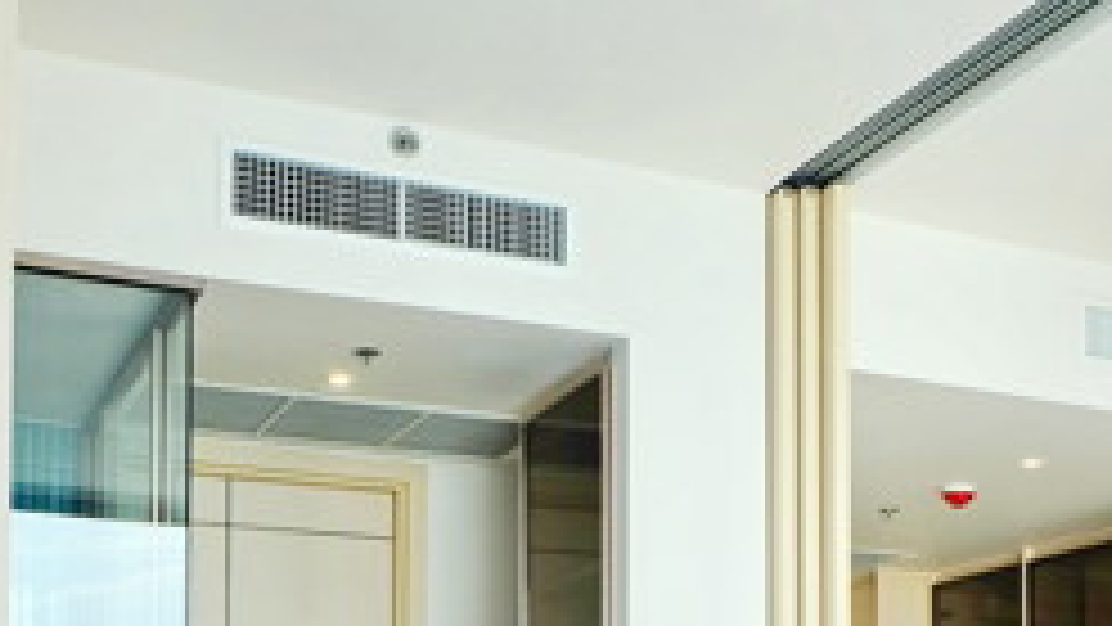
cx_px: 743
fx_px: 1799
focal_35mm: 61
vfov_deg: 18.2
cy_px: 842
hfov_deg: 34.0
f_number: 7.1
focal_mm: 16
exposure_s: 1/150
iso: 400
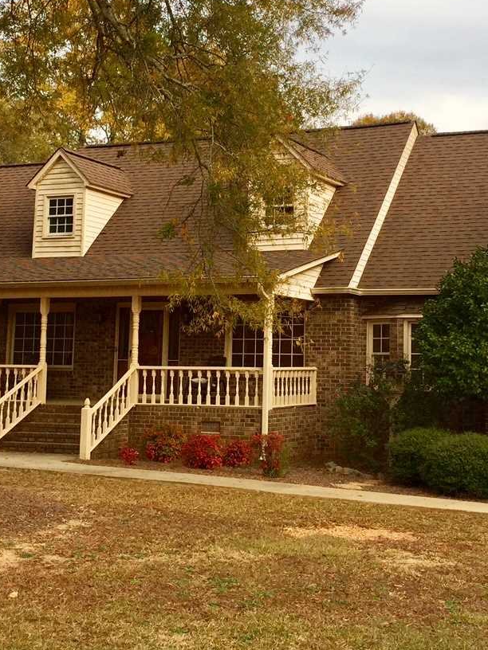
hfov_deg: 25.2
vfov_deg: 33.1
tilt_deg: +8.6
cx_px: 284
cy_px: 260
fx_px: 1090
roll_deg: -1.5
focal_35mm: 58
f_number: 2.2
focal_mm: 4.15
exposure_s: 1/309
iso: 32
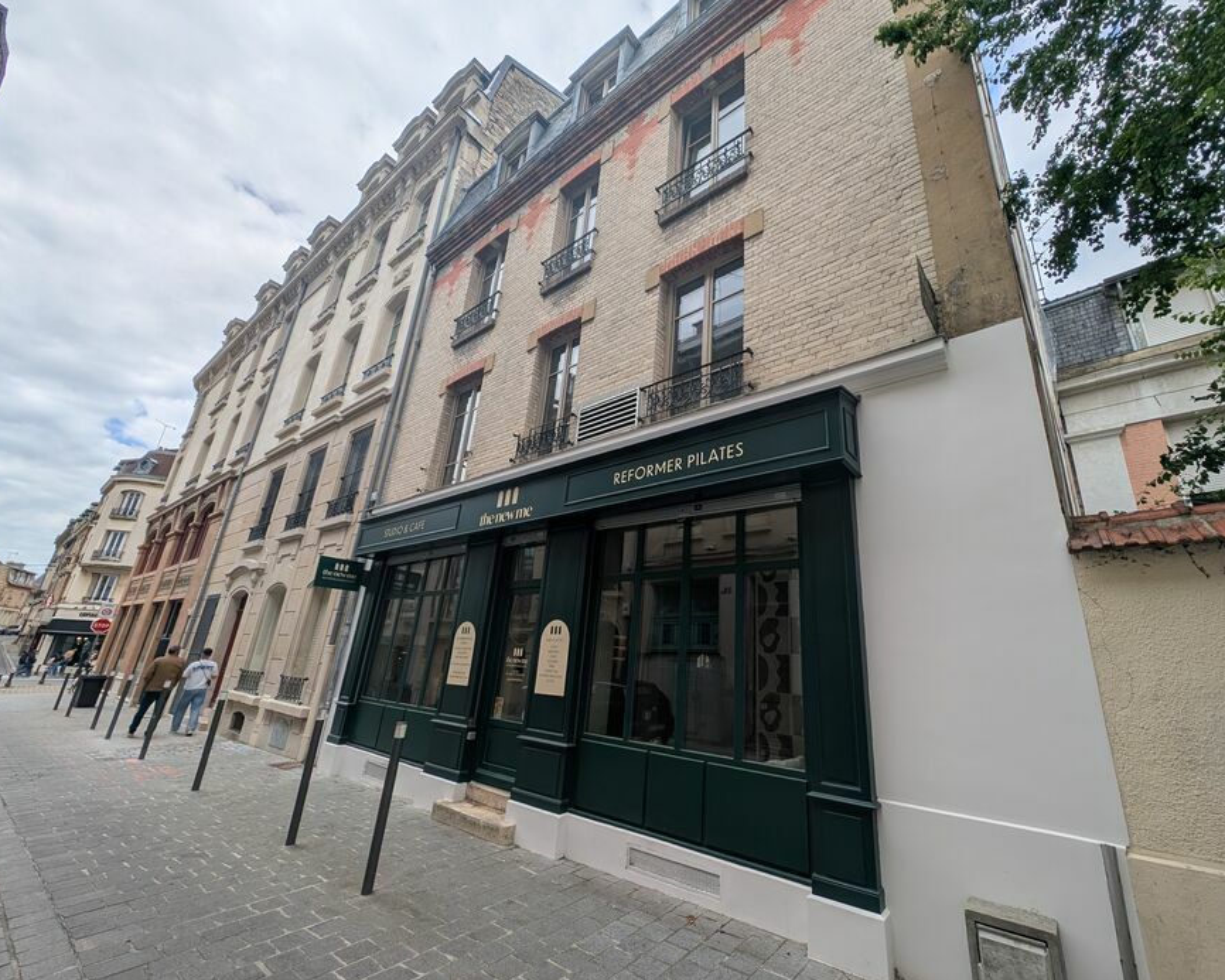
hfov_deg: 104.6
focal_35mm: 13
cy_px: 500
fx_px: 471
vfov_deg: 92.2
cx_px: 663
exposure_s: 1/1859
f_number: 1.95
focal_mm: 2.23
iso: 42
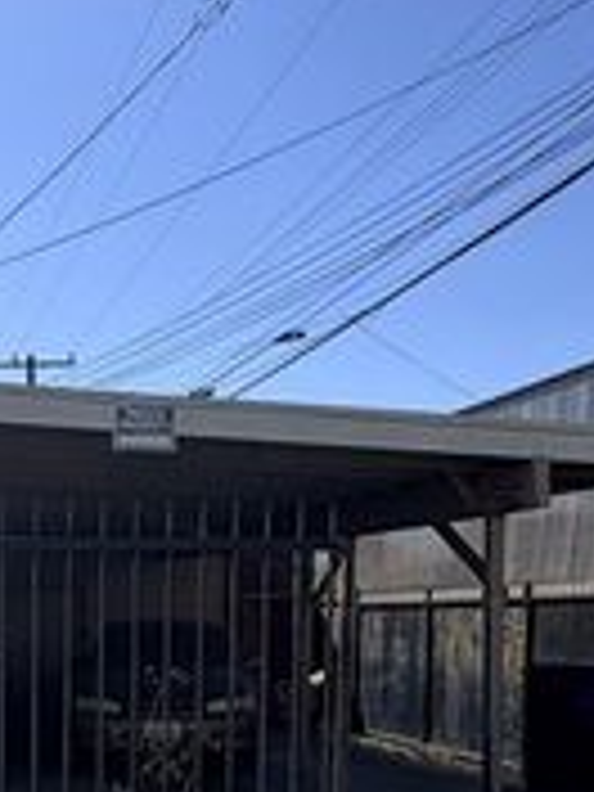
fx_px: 1213
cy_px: 754
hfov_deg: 25.8
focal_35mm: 53
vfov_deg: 33.7
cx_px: -36
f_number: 2.2
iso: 20
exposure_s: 1/1399
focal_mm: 2.22
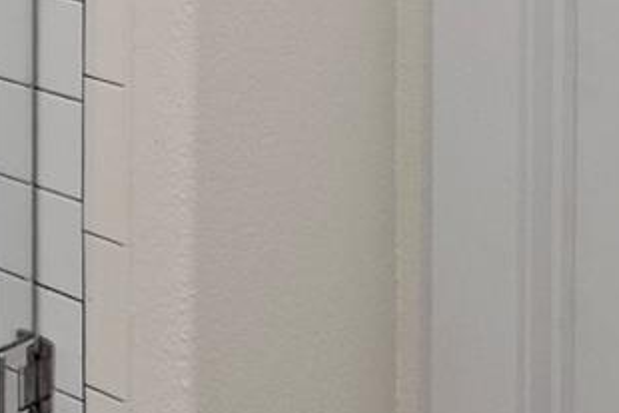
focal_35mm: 99
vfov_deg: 12.3
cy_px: -398
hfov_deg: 17.6
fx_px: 1703
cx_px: -407
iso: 250
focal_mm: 10
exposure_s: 1.3
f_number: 11
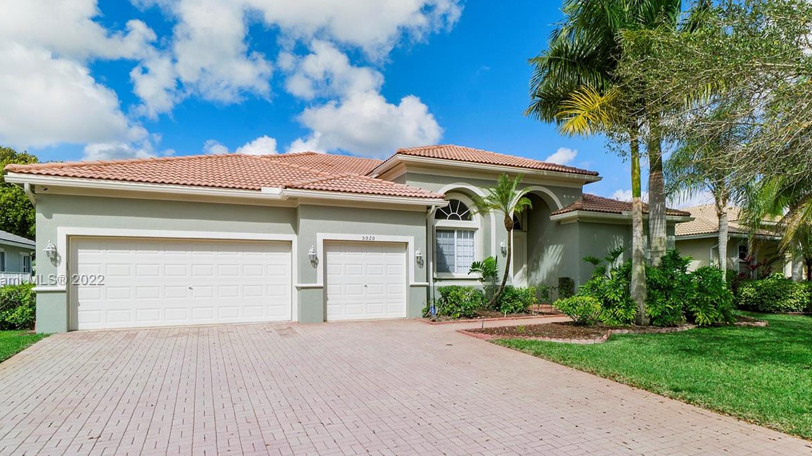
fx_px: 452
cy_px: 281
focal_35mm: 21
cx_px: 429
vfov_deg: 53.1
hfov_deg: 83.8
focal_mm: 10
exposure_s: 1/320
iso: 100
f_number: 11
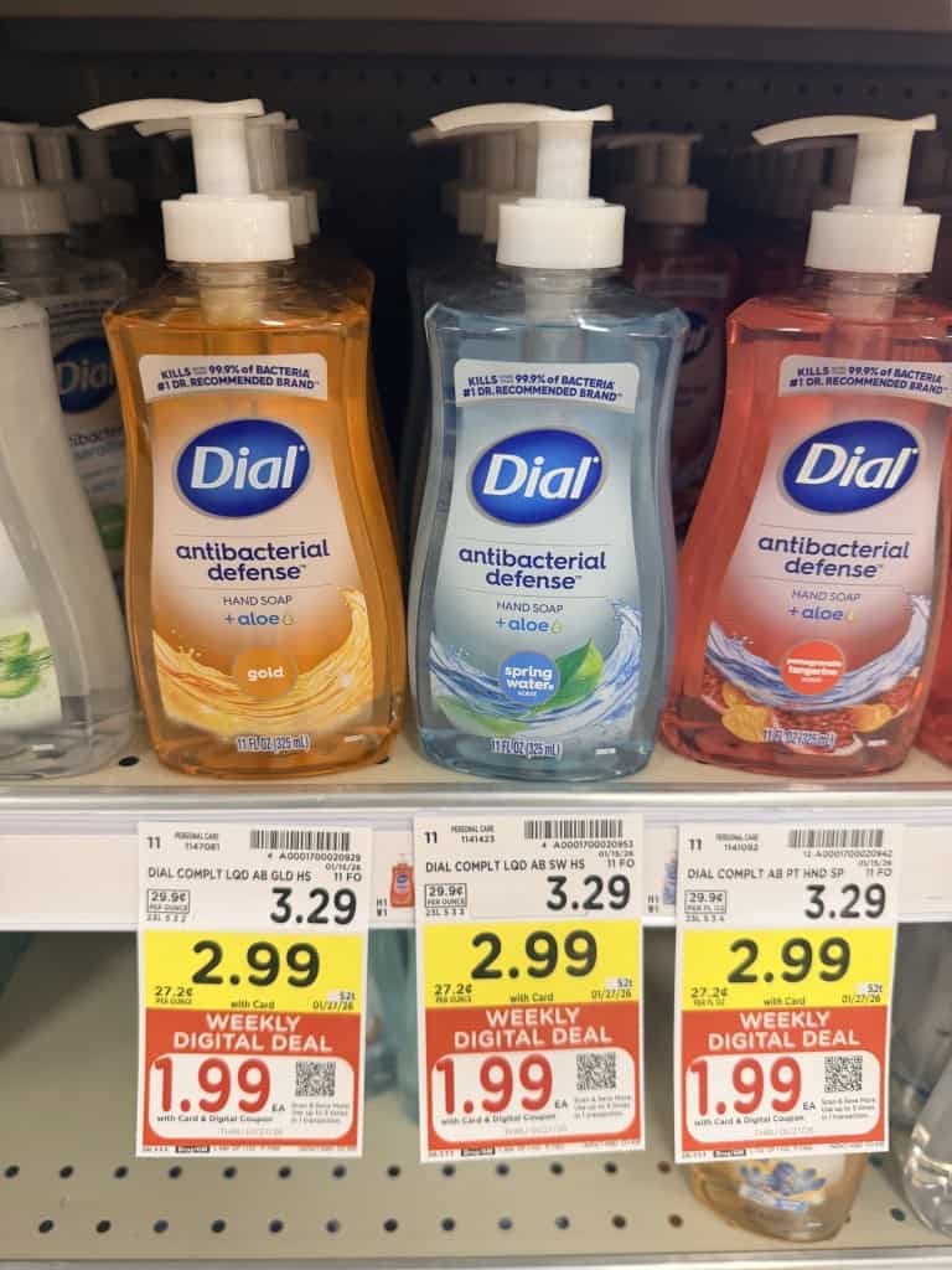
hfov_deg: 56.8
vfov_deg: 71.6
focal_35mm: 24
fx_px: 880
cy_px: 635
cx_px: 476
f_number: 1.8
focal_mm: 6.8
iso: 125
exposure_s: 1/65
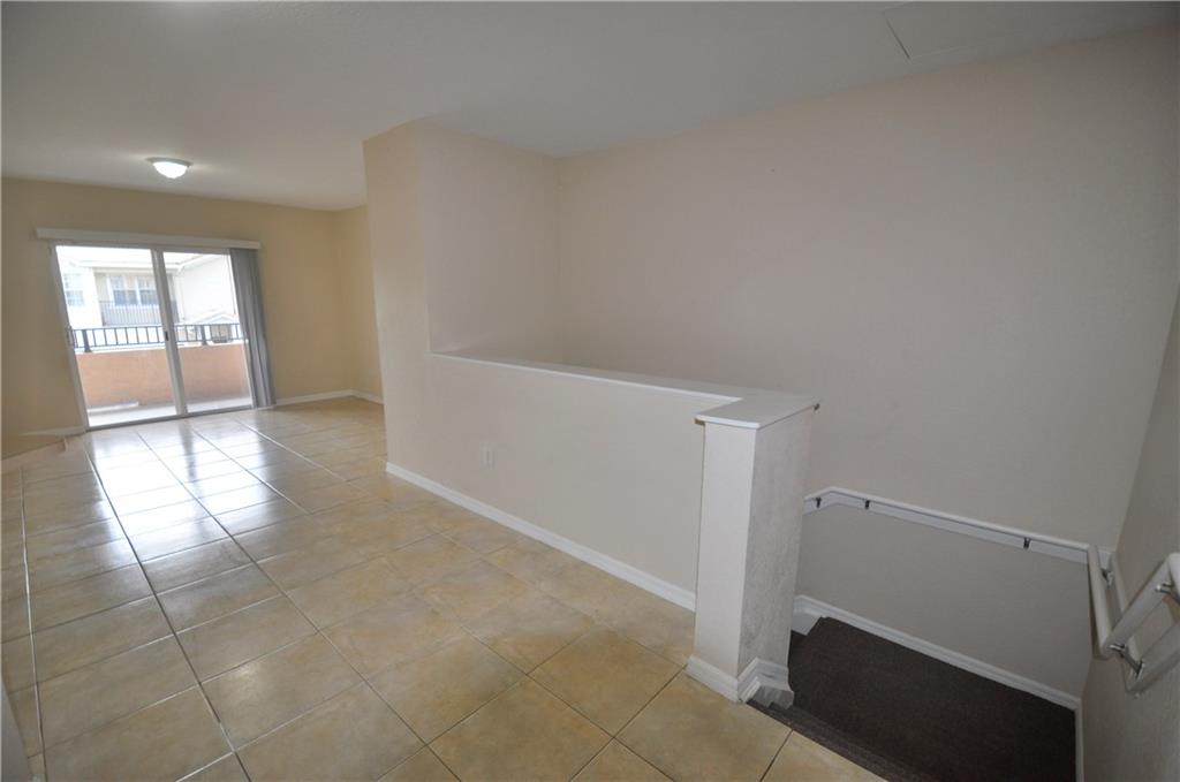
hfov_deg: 100.5
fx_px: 491
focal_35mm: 15
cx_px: 590
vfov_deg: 77.1
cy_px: 391
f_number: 3.5
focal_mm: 10
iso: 320
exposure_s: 1/200
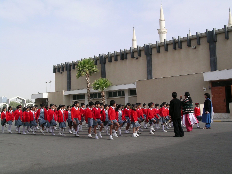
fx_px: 281
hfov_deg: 44.8
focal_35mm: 42
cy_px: 87
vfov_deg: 34.3
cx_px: 116
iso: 50
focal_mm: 8.7
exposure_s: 1/225
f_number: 6.4
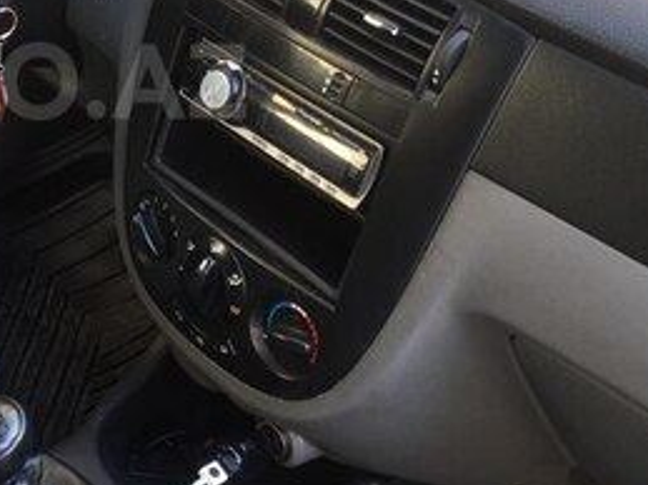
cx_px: -10
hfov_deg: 25.0
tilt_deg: -29.1
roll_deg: -2.6
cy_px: 81
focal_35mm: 74
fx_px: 1385
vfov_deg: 19.6
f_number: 2.2
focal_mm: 4.15
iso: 40
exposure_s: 1/50
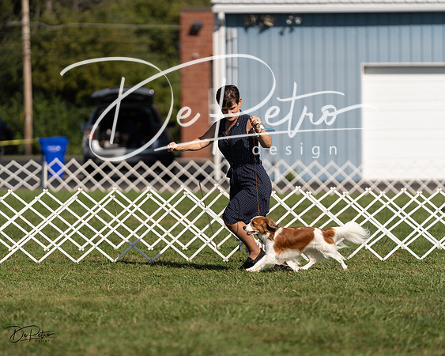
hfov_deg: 8.6
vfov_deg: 6.9
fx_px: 2965
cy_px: 178
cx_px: 222
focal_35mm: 225
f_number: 3.2
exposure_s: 1/2500
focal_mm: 200
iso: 100
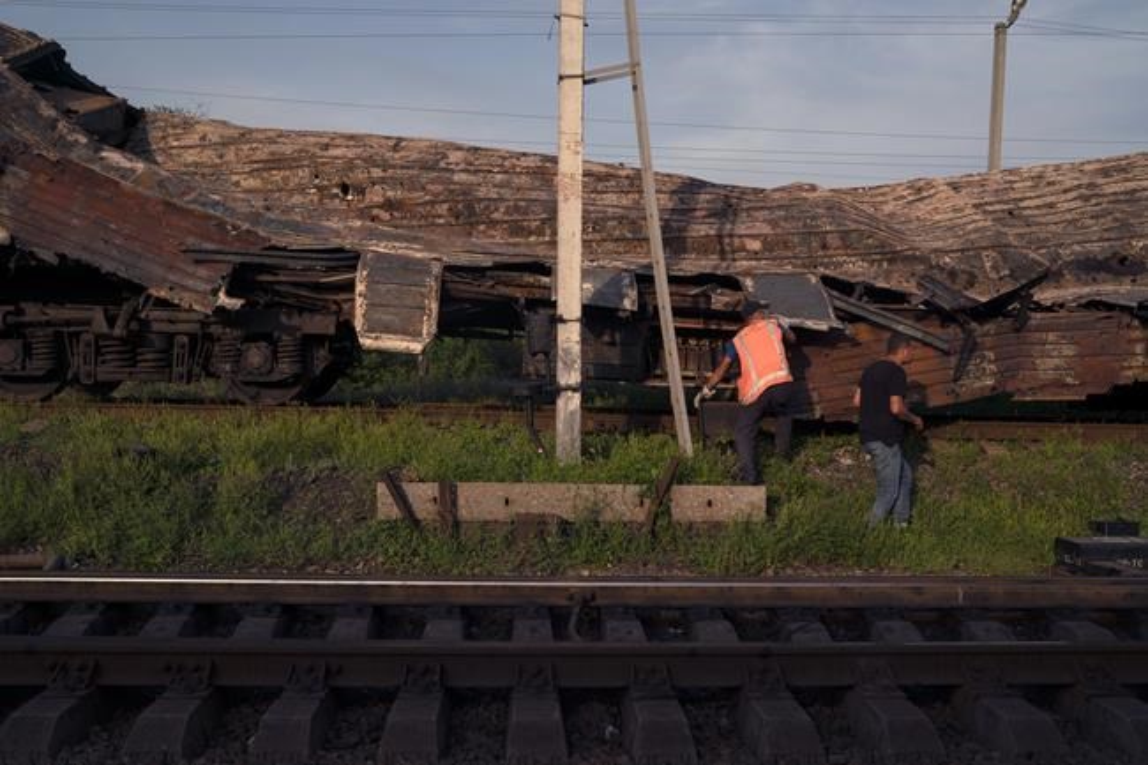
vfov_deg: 37.8
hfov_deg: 54.4
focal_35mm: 35
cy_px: 382
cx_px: 574
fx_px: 1116
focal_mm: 35
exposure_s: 1/500
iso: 200
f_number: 9
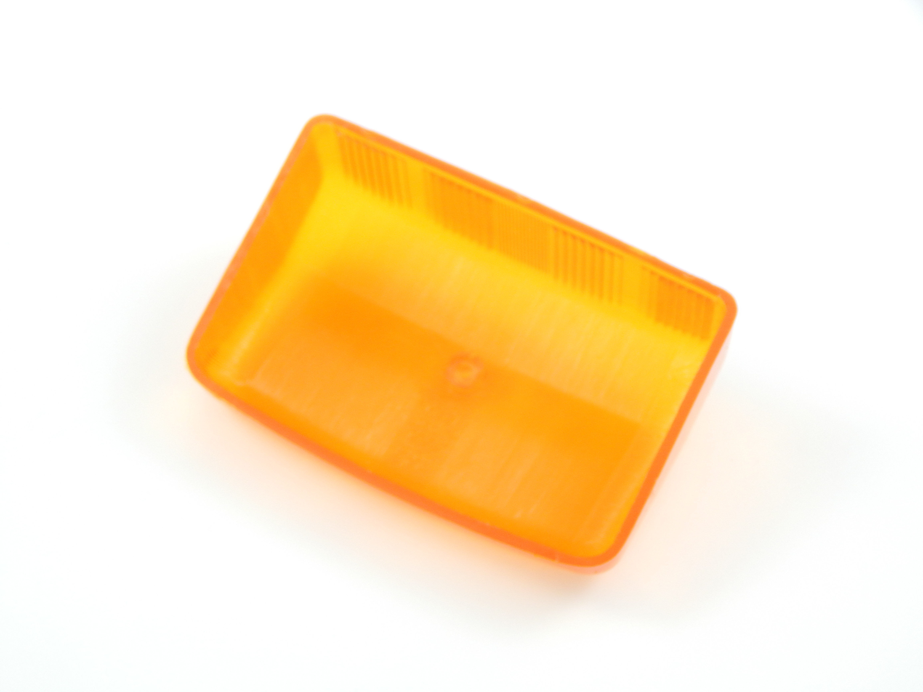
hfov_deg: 23.0
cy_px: 346
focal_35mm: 85
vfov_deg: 17.4
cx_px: 462
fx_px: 2266
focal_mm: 15.3
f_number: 4.3
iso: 220
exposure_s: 1/30
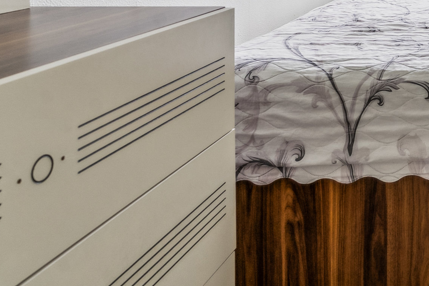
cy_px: -65
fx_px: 596
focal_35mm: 50
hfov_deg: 31.3
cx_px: 547
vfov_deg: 24.3
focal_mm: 19
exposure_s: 1/90
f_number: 6.7
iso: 320
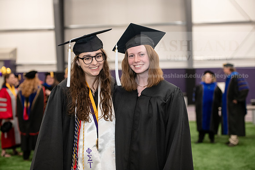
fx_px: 531
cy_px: 85
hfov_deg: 27.0
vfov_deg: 18.2
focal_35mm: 75
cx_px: 128
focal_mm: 75
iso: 2500
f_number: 3.2
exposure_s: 1/200
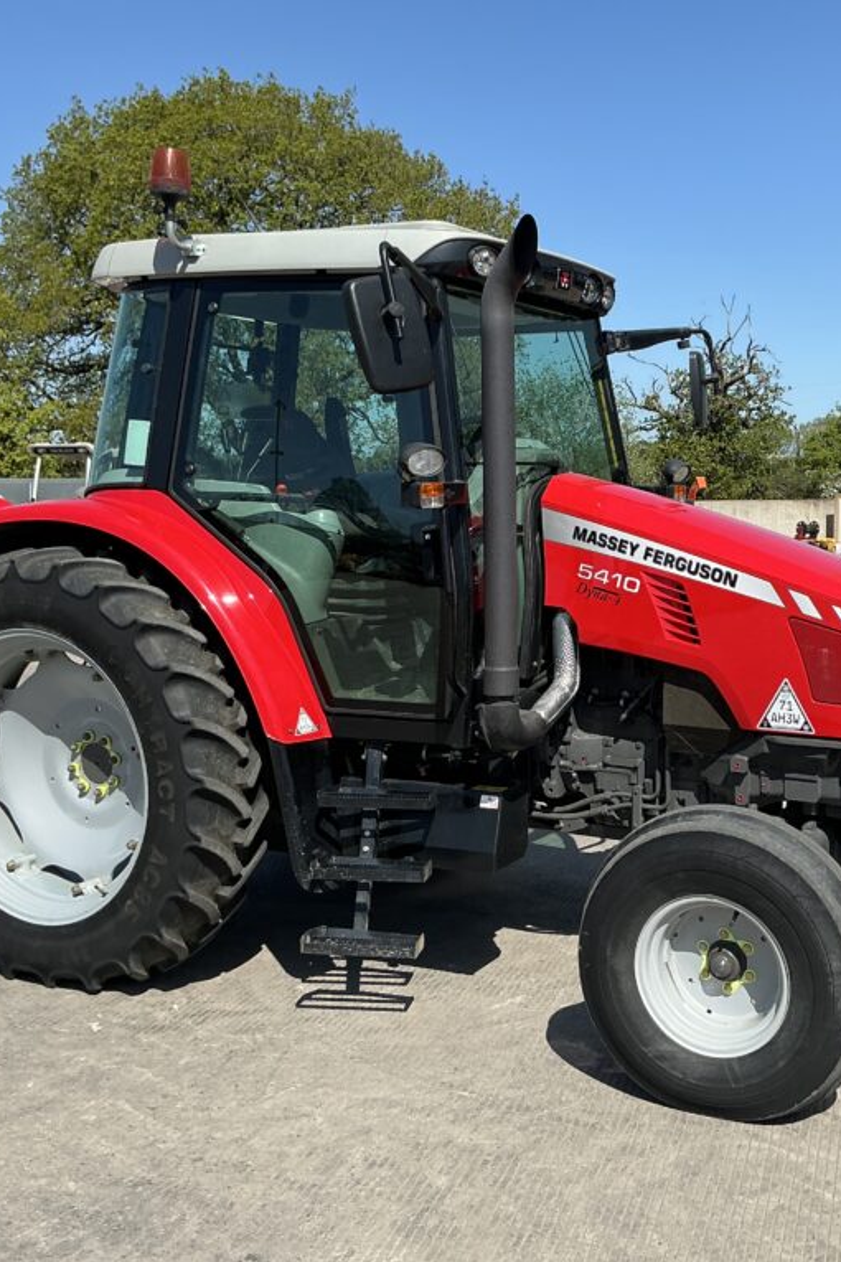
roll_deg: +0.0
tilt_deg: -1.7
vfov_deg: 49.6
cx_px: 613
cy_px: 632
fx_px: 1367
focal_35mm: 39
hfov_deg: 33.6
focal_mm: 3
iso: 25
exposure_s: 1/1730
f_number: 1.8
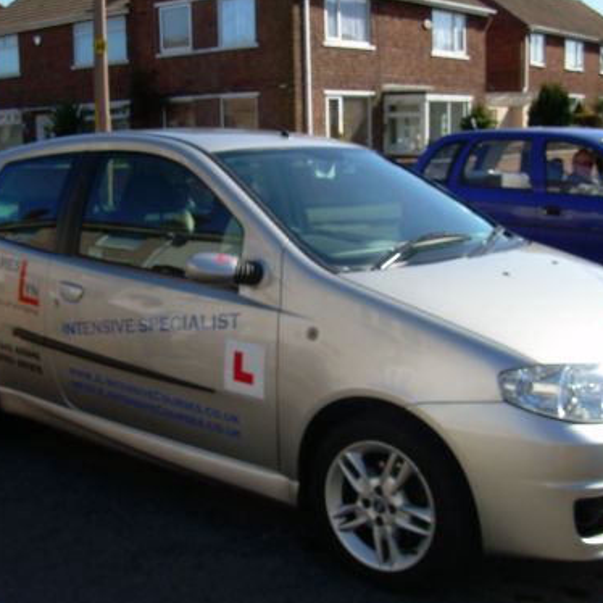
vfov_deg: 36.8
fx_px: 907
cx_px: 314
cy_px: 305
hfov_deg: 36.8
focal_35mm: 46
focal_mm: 6.3
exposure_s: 1/386
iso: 50
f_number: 4.6
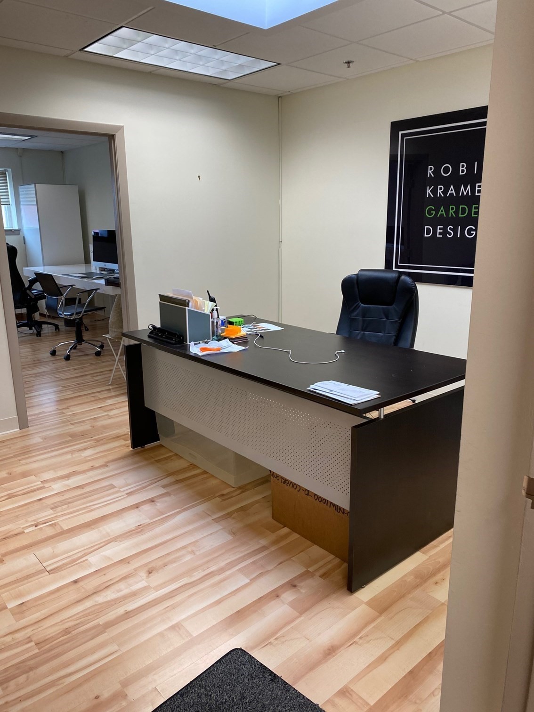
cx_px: 267
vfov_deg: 67.3
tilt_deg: -12.1
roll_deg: +1.0
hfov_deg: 53.1
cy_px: 356
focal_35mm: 26
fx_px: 535
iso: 125
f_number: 1.8
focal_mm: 4.25
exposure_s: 1/120
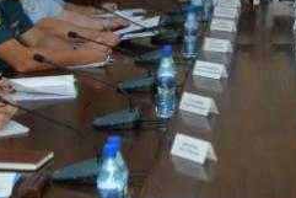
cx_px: 270
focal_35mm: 123
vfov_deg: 11.1
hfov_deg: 16.4
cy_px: -2
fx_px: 1012
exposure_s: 1/60
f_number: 5.6
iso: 560
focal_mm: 29
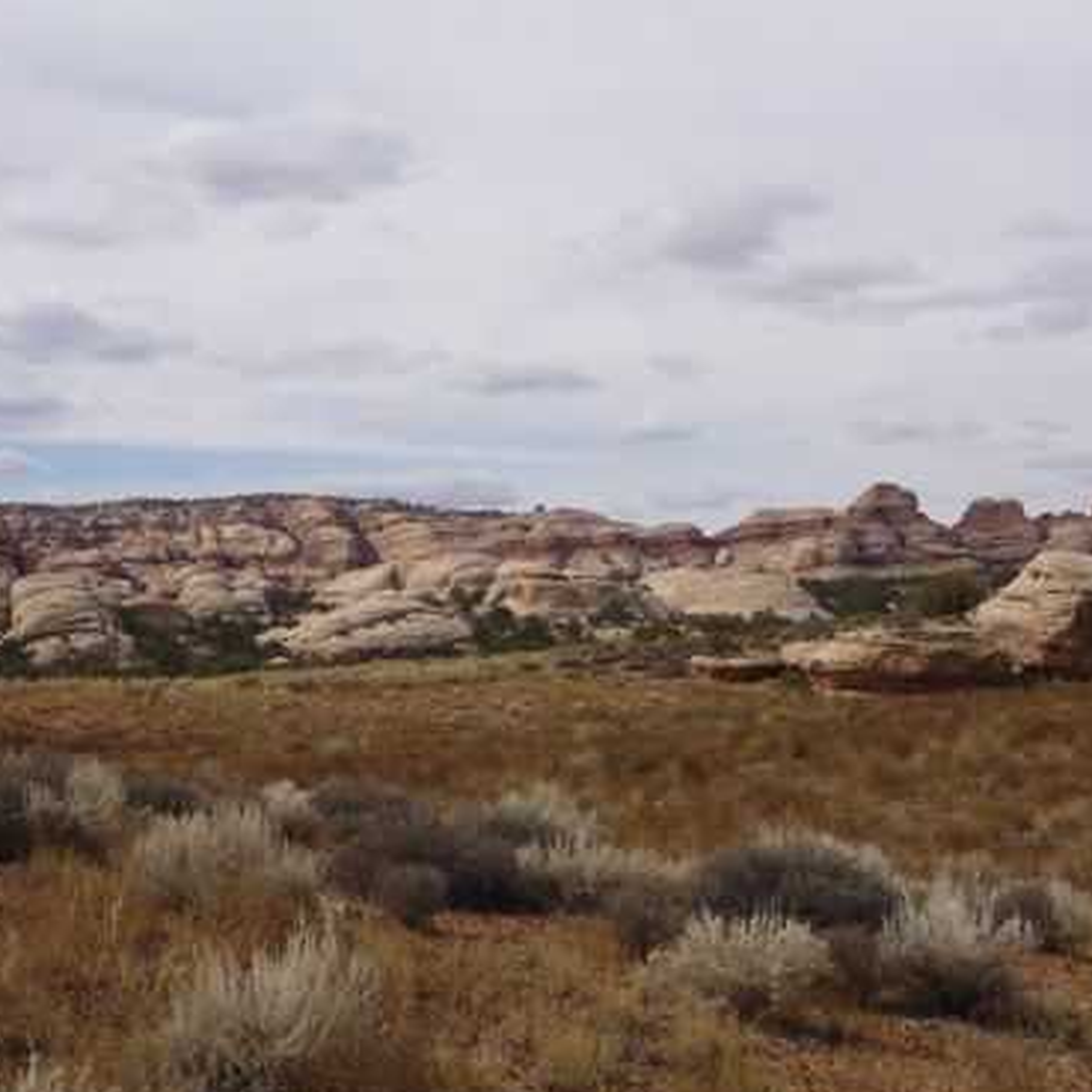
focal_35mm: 63
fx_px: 2248
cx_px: 407
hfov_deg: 27.2
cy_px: 516
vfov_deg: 27.3
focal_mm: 7.4
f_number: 4.2
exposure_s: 1/800
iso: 80
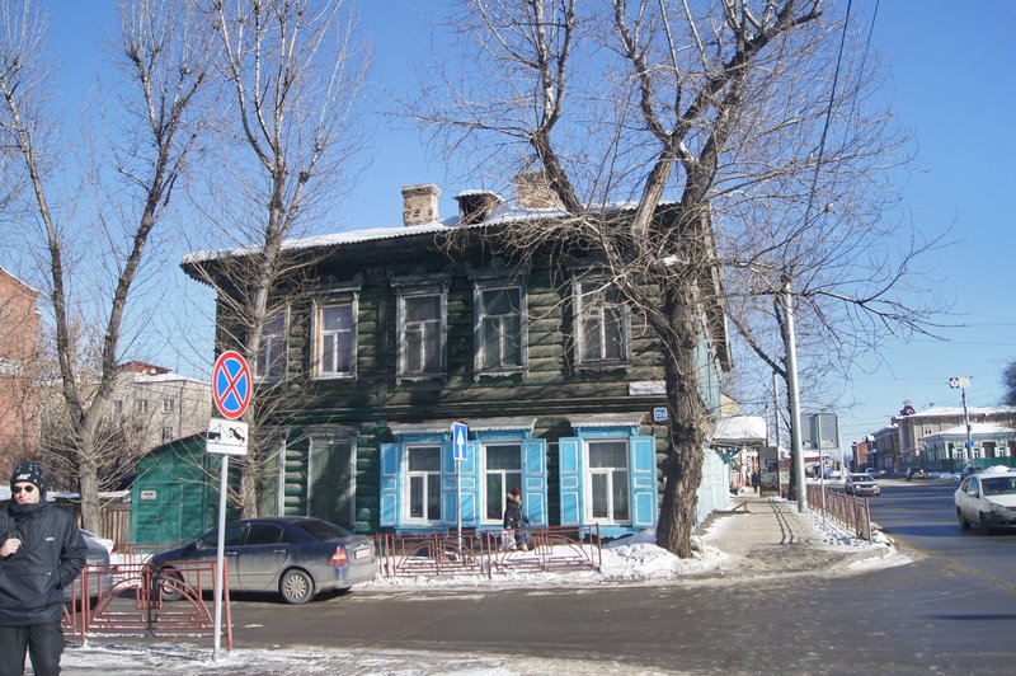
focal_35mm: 27
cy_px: 338
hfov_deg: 67.4
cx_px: 508
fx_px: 761
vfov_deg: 47.9
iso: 200
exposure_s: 1/250
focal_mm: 18
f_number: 10
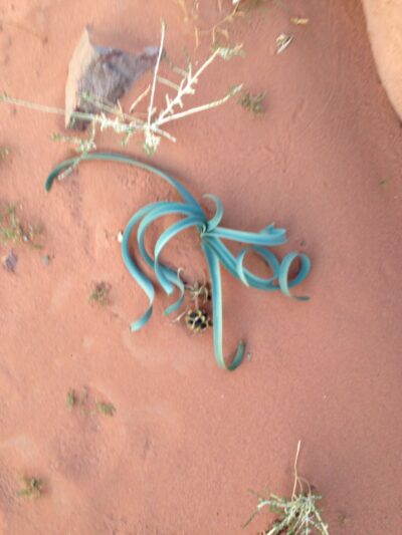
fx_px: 511
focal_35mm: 33
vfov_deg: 55.3
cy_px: 268
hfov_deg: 43.0
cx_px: 201
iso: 80
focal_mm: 4.12
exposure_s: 1/20
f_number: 2.4
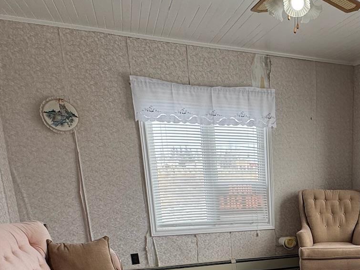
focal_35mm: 38
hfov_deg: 44.8
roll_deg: +0.4
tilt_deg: -15.6
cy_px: 279
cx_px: 320
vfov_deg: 33.9
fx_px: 395
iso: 40
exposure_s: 1/267
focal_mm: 2.22
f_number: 2.2
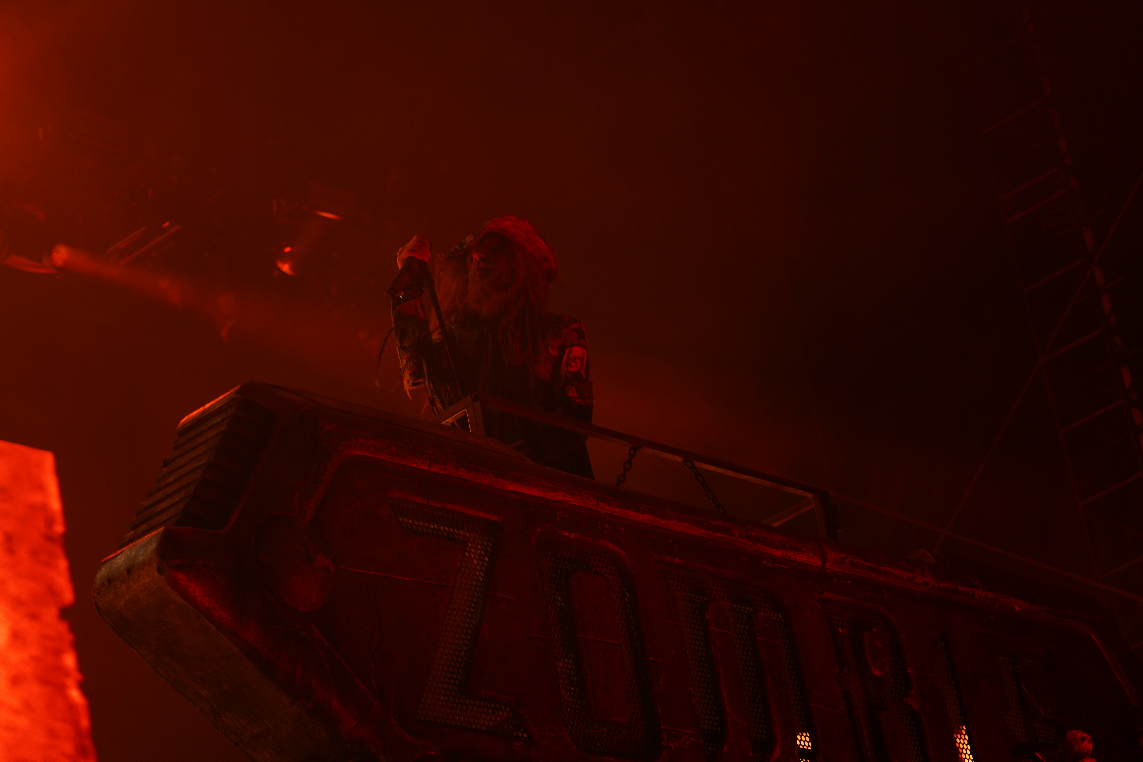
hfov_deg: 19.5
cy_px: 381
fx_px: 3333
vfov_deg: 13.0
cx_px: 572
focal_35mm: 105
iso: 160
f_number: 4
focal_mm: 105
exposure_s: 1/125
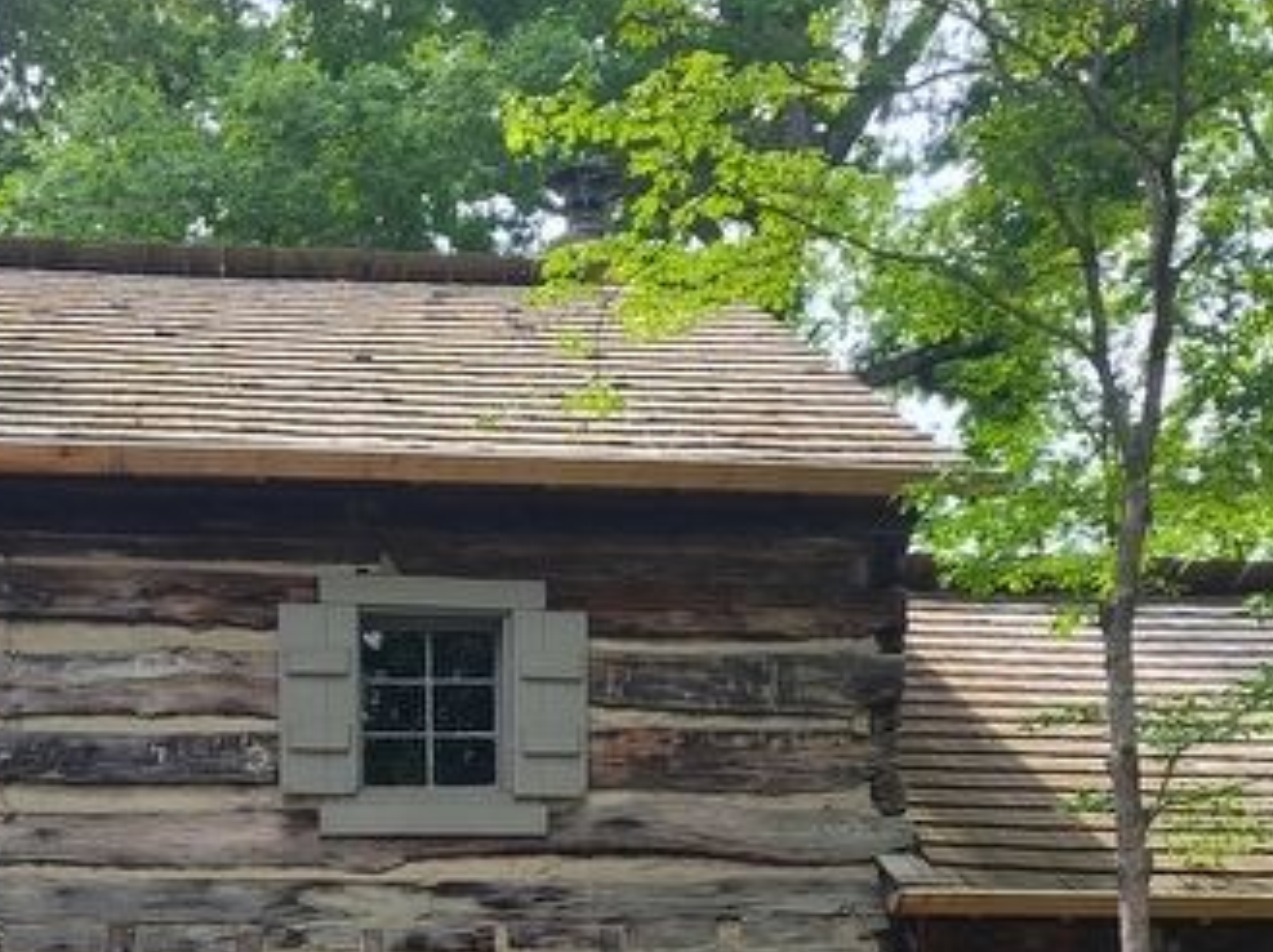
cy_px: 913
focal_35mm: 56
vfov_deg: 25.0
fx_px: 2057
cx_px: 499
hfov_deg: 34.3
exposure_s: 1/417
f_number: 1.8
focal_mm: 5.56
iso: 100
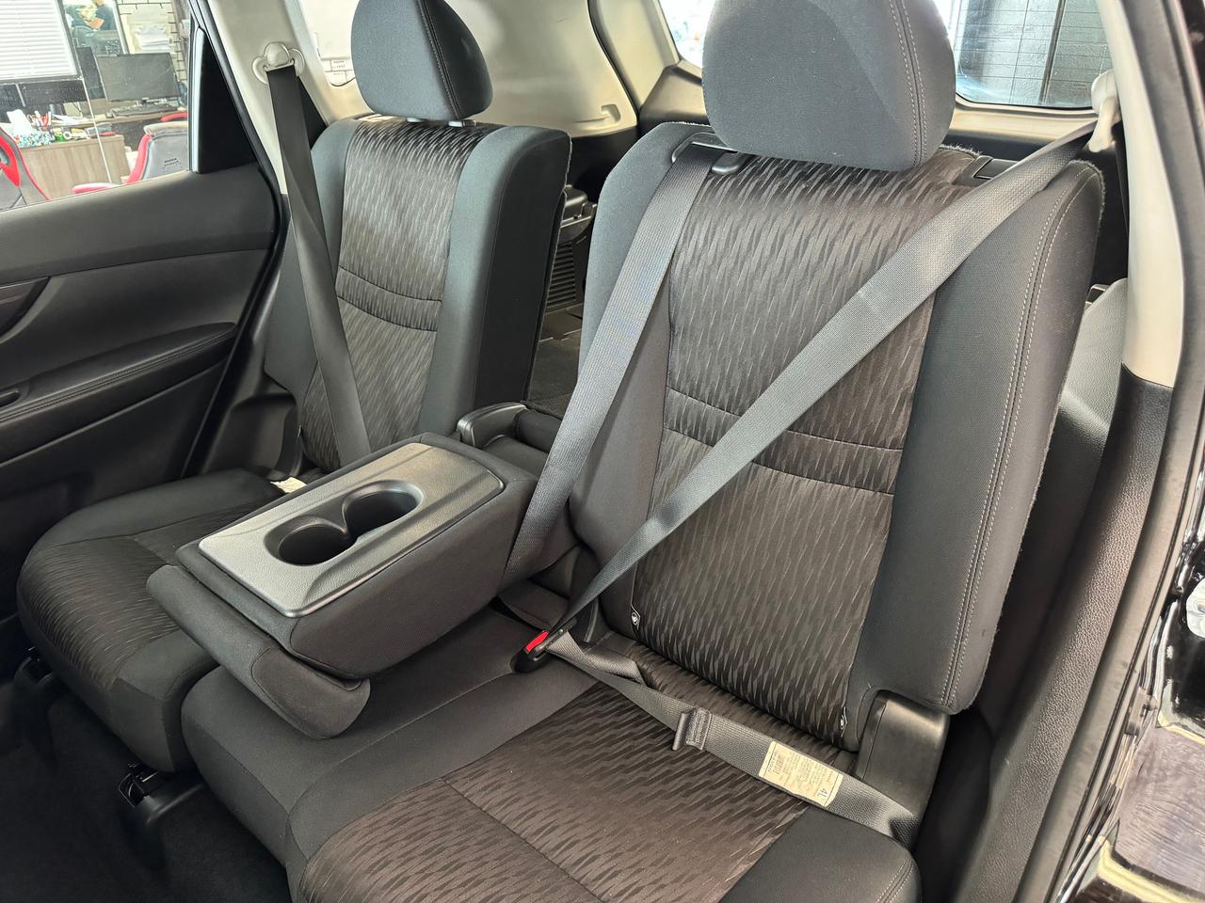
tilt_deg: -28.0
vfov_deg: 56.8
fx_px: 835
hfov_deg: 71.6
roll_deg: +1.0
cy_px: 452
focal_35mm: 24
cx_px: 602
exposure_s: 1/40
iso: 800
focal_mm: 6.76
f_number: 1.78
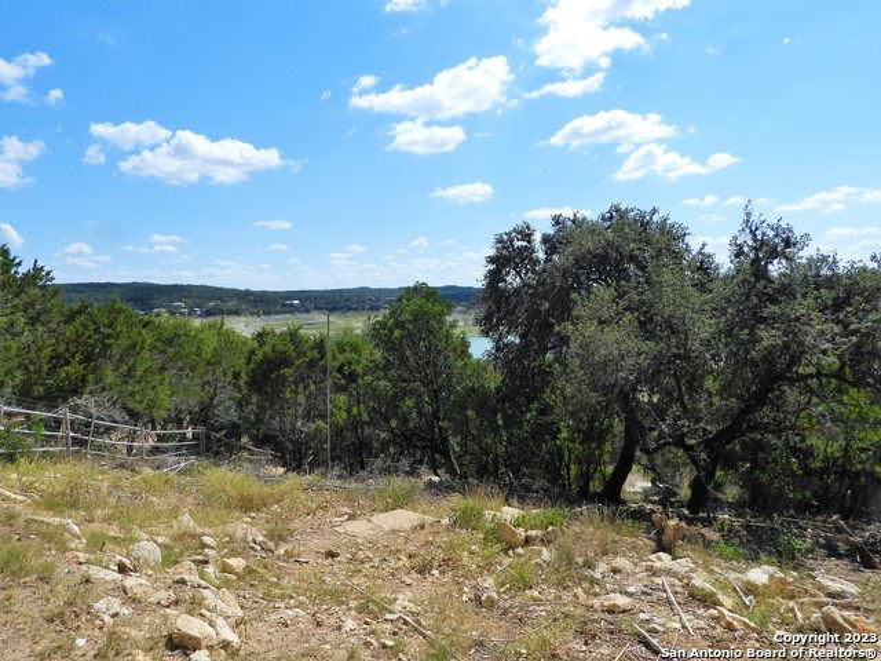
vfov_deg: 56.8
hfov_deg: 71.6
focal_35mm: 24
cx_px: 440
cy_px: 330
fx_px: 611
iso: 100
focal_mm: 4.3
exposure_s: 1/1600
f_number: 3.5
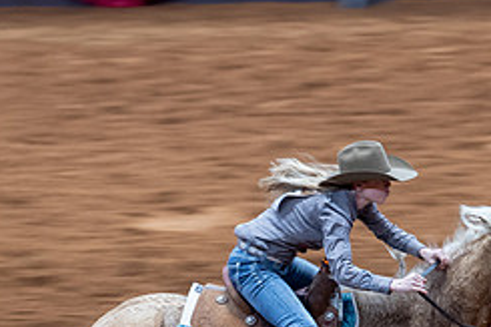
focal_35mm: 515
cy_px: 374
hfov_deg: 4.0
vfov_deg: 2.7
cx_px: 238
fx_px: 7019
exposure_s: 1/100
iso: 640
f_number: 2.8
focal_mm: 145
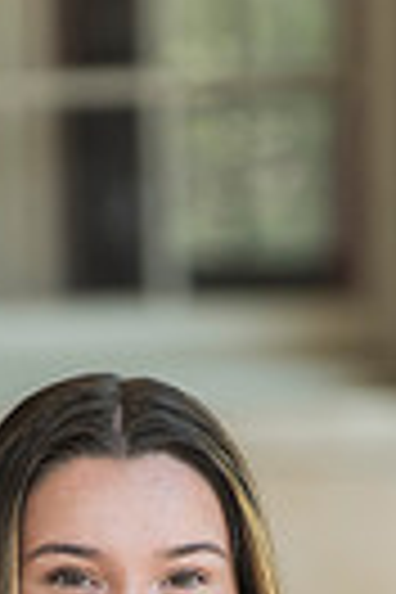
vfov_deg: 3.3
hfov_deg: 2.2
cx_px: 140
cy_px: 932
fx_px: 10147
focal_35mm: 615
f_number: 4
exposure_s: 1/200
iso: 320
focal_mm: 180
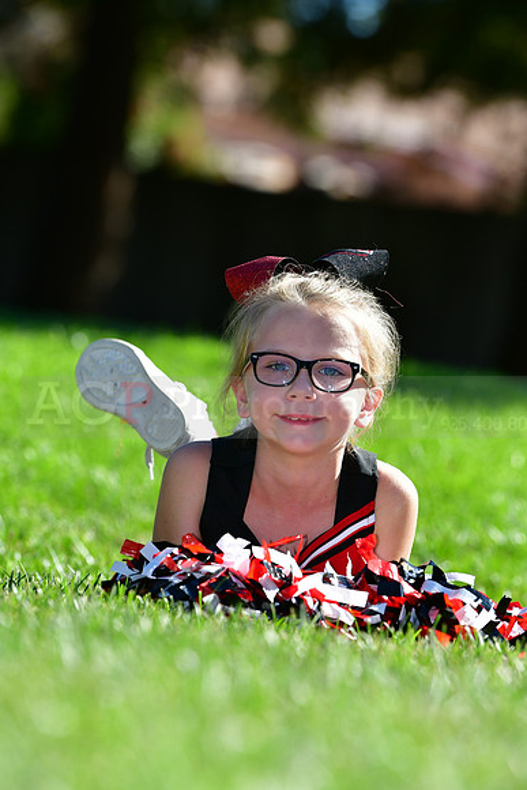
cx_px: 264
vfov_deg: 7.2
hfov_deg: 4.8
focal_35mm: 285
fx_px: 6254
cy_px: 395
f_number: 4.5
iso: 400
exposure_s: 1/1600
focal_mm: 190
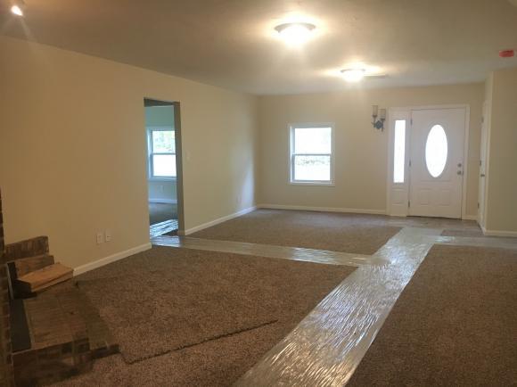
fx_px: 433
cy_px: 194
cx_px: 258
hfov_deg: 61.7
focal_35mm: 29
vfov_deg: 48.2
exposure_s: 1/30
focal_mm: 4.15
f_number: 2.2
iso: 200
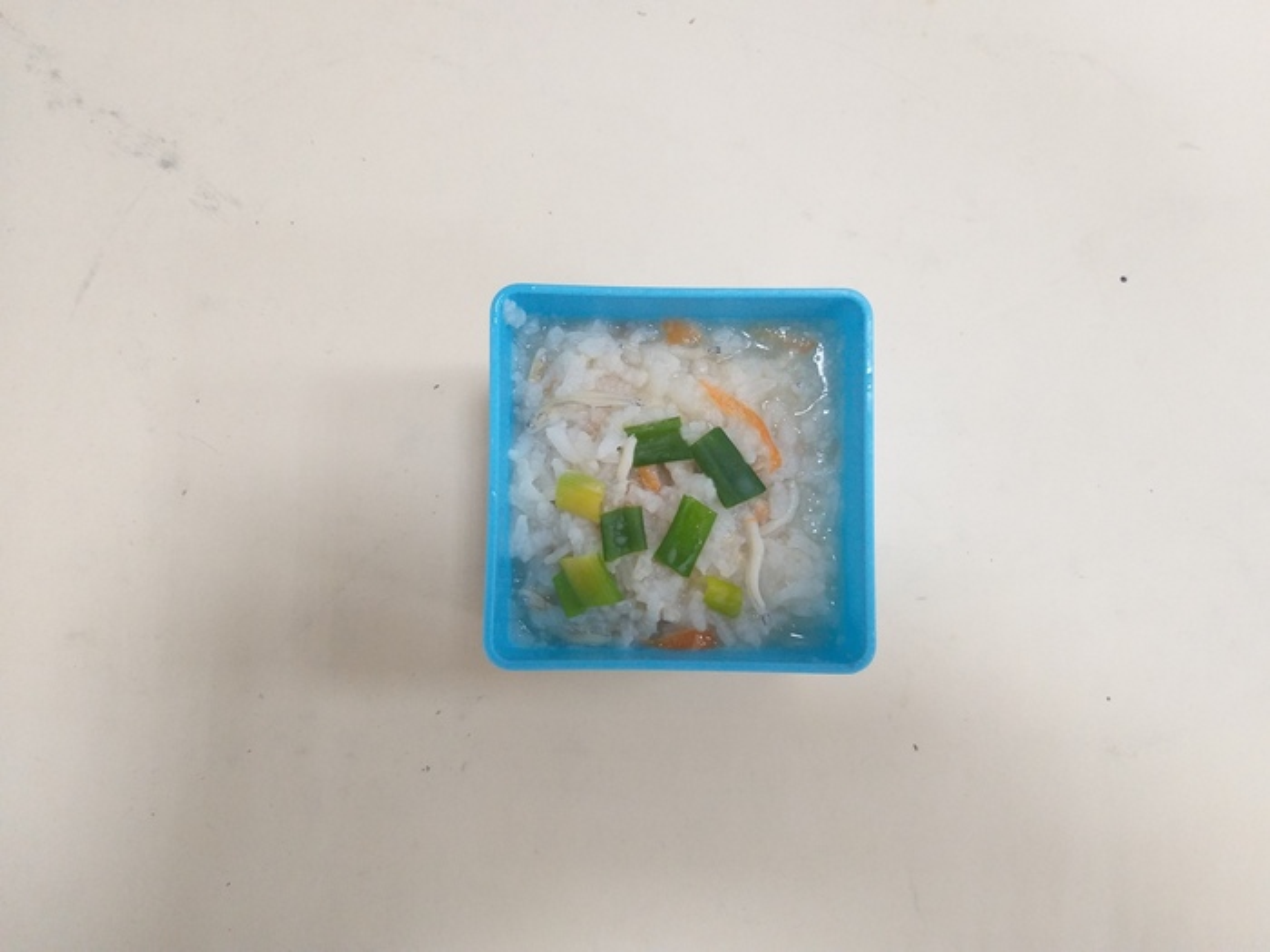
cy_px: 476
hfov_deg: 67.3
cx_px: 635
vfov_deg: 53.1
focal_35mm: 26
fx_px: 954
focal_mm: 3.93
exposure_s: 1/60
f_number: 1.7
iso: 160
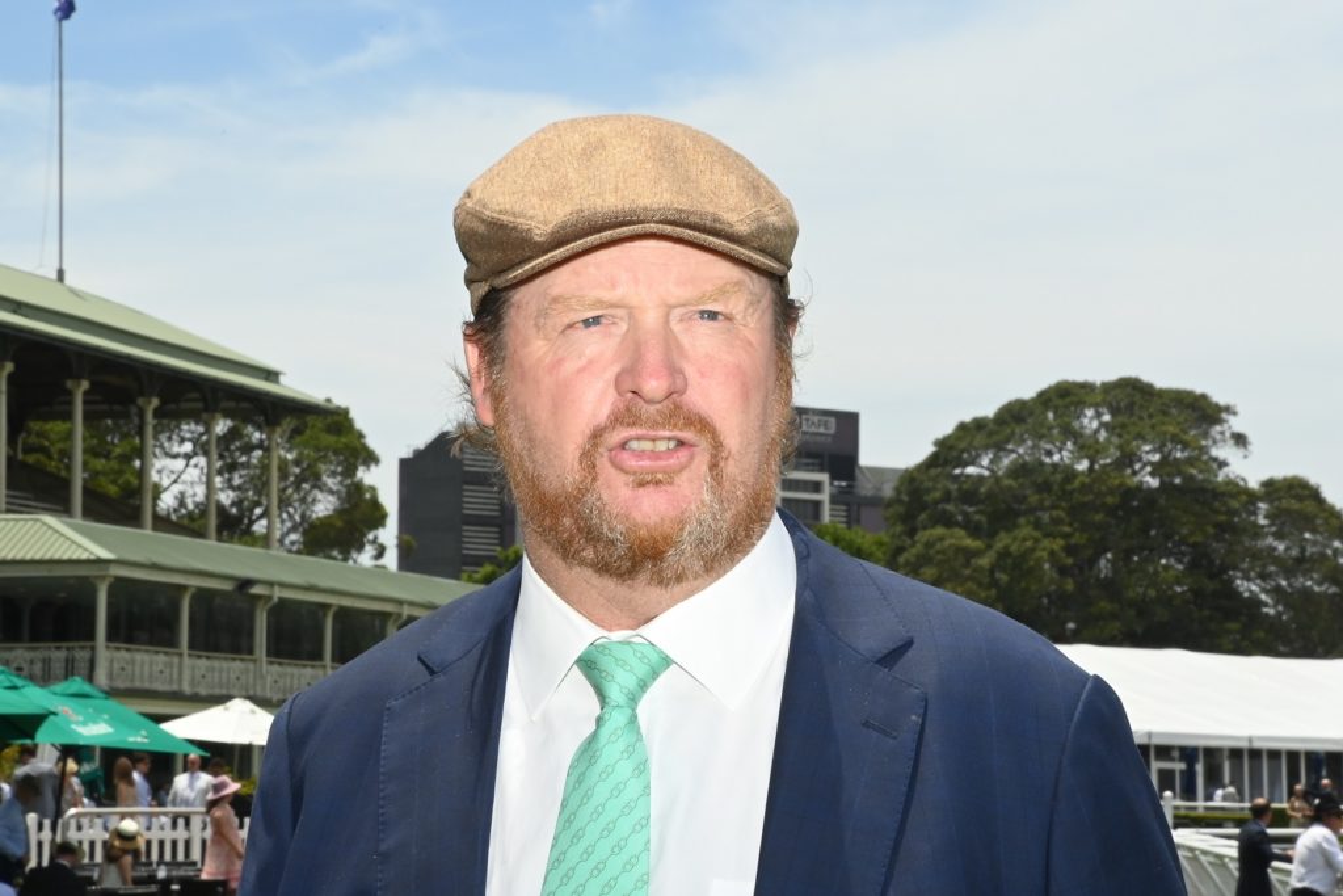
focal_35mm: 120
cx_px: 672
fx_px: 4477
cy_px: 448
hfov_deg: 17.1
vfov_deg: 11.4
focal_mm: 80
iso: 800
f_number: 29
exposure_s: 1/250
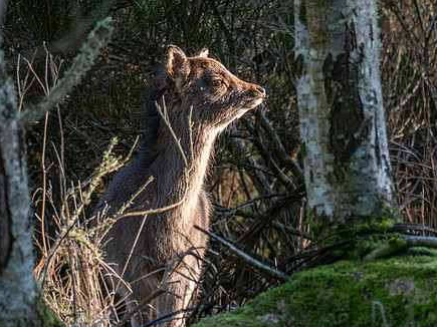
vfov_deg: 1.2
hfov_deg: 1.7
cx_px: 207
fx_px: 15158
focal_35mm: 1201
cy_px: 99
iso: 800
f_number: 4.5
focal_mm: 300
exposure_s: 1/500
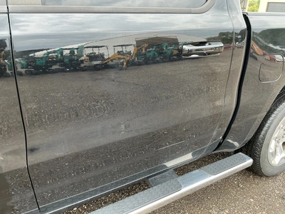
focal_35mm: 28
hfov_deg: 63.4
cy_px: 107
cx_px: 142
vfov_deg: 49.7
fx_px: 231
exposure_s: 1/122
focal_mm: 3
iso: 32
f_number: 1.8
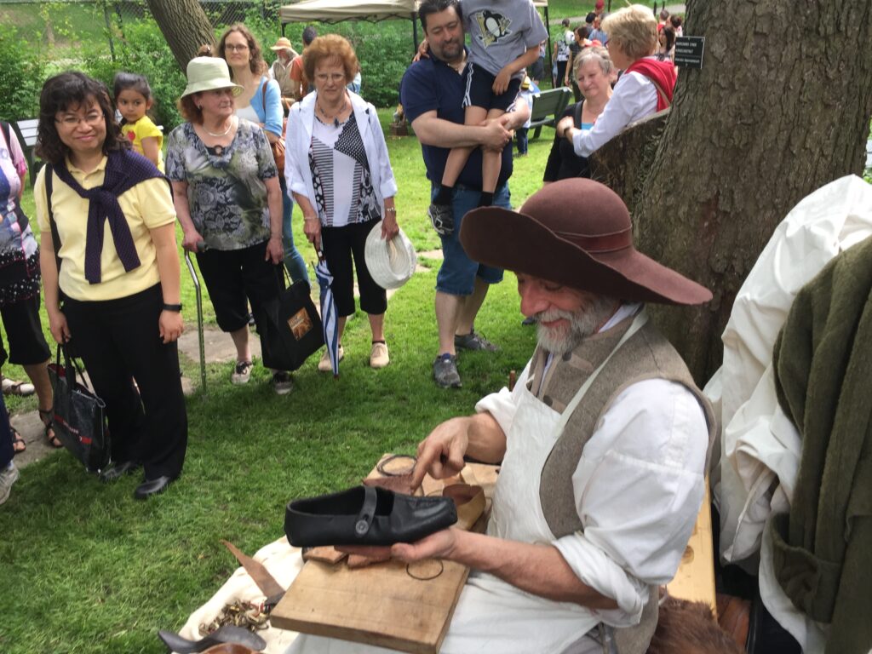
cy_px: 327
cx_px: 436
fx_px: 731
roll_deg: +1.8
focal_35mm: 29
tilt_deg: -24.8
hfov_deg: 61.7
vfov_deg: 48.2
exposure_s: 1/120
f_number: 2.2
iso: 40
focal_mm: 4.15
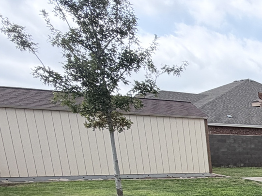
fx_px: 401
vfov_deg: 24.1
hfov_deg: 23.2
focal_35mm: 53
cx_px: 450
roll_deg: +0.4
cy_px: 256
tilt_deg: -13.3
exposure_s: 1/809
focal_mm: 2.22
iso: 25
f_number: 2.2
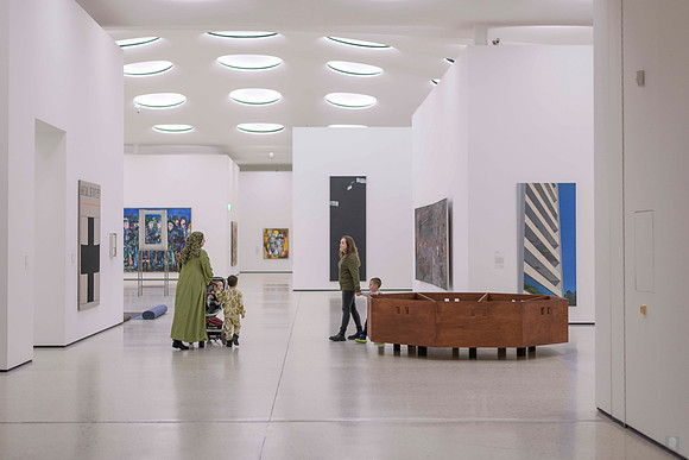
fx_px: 1032
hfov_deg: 36.9
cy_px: 219
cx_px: 328
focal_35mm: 54
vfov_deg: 25.1
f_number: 1.8
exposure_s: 1/320
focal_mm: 50
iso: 64
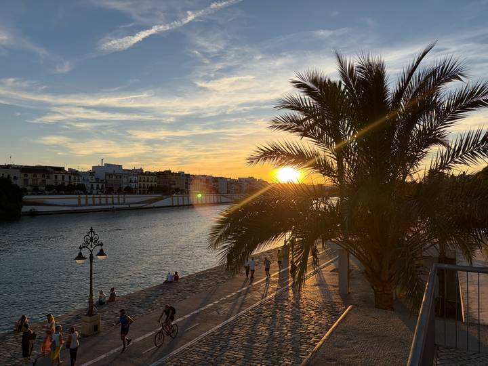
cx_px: 244
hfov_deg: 67.3
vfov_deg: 53.1
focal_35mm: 26
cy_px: 183
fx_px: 367
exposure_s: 1/2283
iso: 50
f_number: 1.6
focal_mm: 5.96
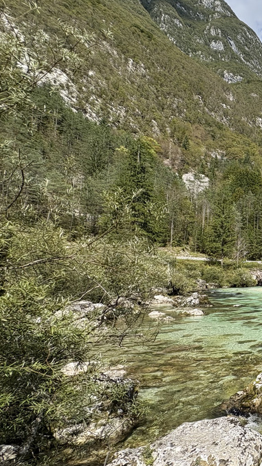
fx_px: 334
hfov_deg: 28.0
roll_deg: +0.4
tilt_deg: +3.9
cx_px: 395
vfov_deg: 69.6
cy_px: 260
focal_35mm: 27
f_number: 2.2
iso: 40
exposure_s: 1/1178
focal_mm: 2.22
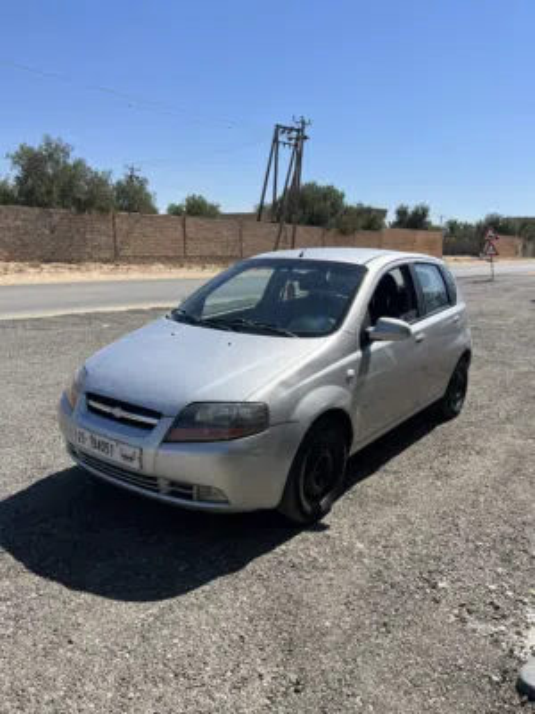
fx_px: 536
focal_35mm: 26
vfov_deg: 67.3
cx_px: 268
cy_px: 357
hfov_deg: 53.1
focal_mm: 5.7
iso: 50
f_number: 1.5
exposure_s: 1/5319
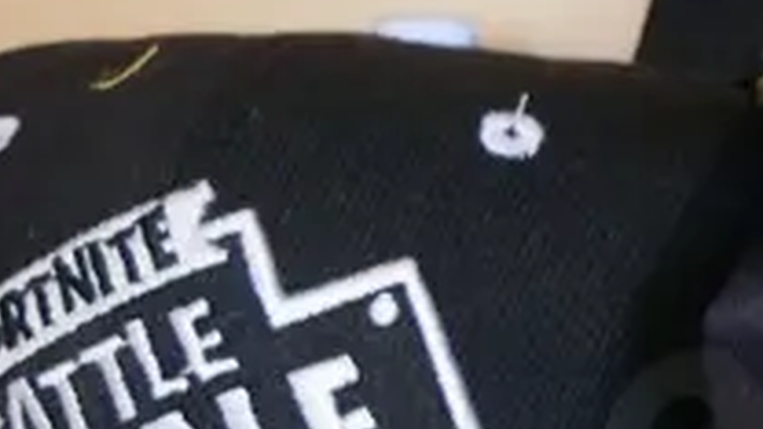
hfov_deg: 11.4
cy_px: 121
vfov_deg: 6.7
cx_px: 1141
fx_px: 3682
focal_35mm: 182
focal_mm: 17
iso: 800
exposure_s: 1/60
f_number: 3.8
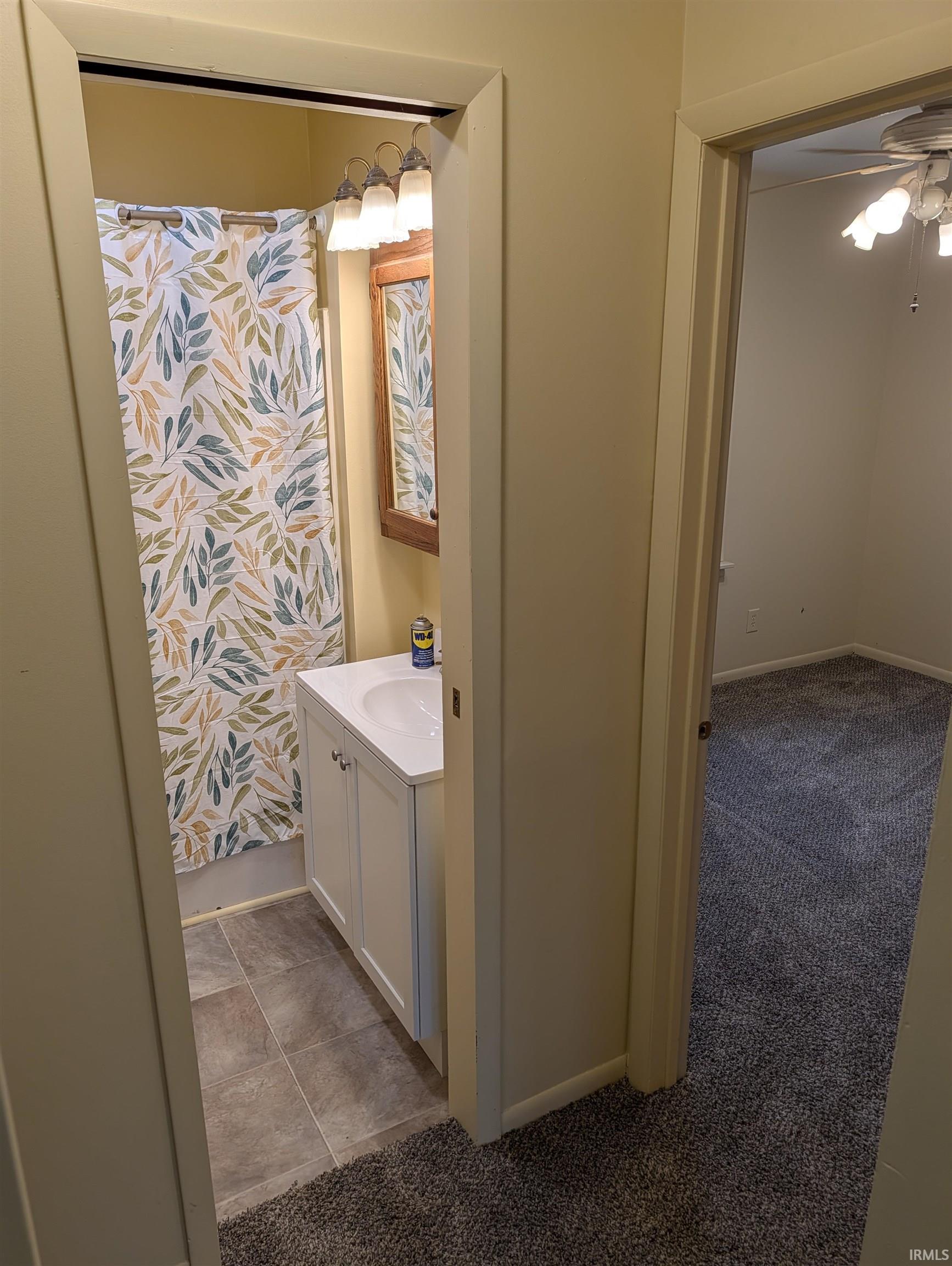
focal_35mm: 24
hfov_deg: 56.9
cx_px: 476
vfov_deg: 71.5
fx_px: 878
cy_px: 633
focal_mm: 6.9
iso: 40
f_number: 1.68
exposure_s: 1/120
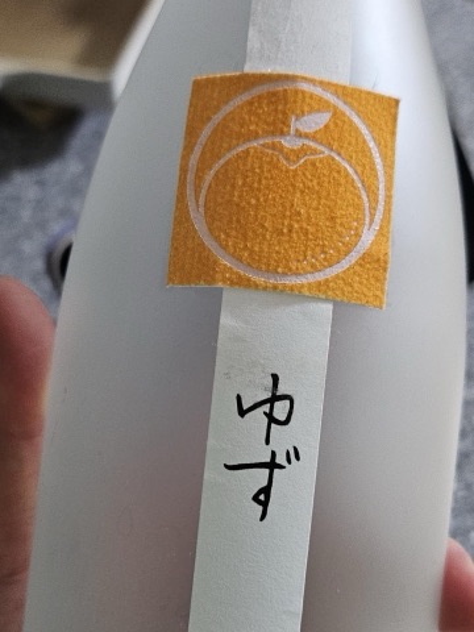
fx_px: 438
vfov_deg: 71.6
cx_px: 237
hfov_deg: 56.8
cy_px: 316
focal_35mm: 24
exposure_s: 1/40
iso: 640
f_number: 1.8
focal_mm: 5
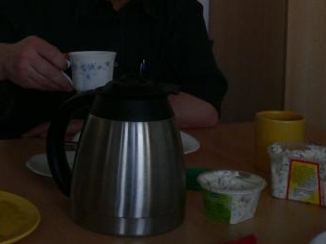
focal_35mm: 68
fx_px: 640
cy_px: 16
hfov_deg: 28.2
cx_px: 89
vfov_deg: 21.1
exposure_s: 1/200
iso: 200
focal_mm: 6
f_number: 2.8
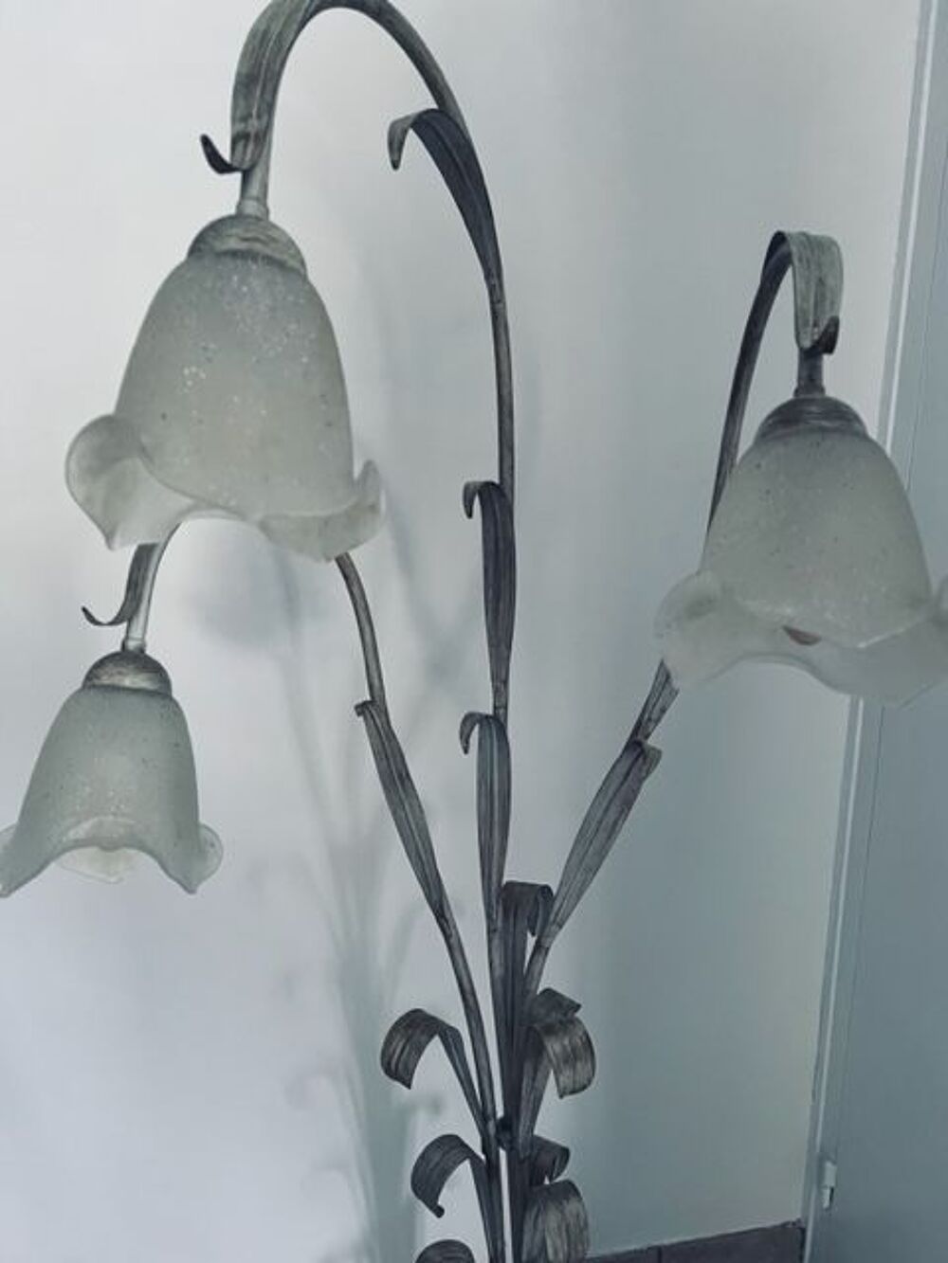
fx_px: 949
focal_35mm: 26
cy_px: 632
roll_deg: +2.7
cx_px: 474
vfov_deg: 67.3
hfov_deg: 53.1
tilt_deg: -18.2
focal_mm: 5.7
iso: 200
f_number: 1.5
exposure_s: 1/50
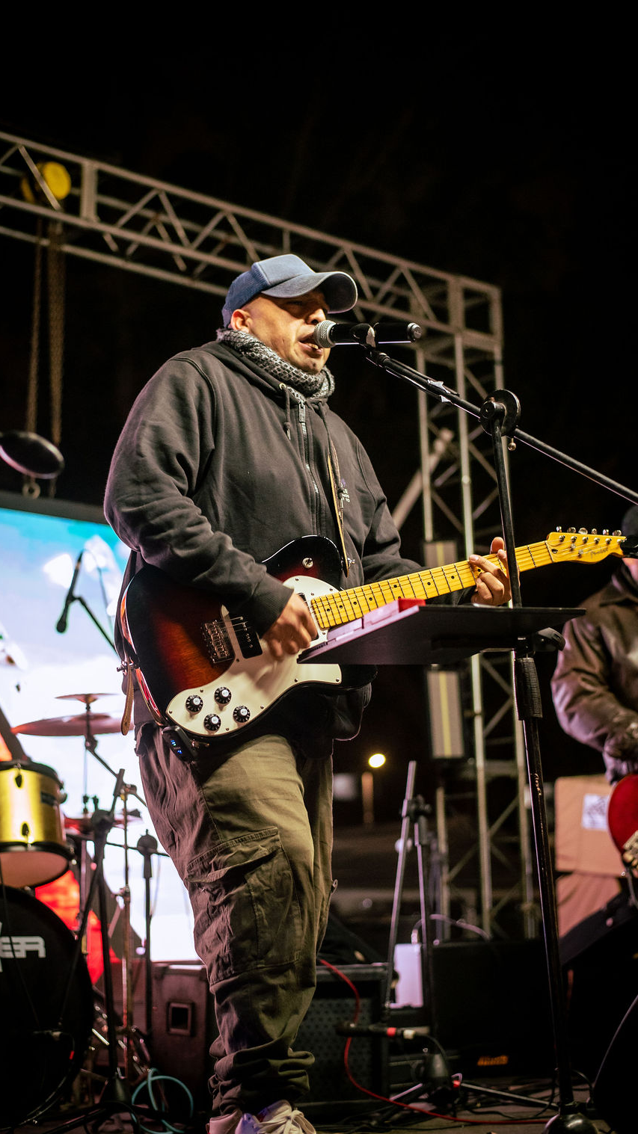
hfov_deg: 22.6
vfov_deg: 39.2
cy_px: 571
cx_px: 314
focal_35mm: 53
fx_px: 1594
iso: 2000
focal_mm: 50
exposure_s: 1/200
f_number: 2.5
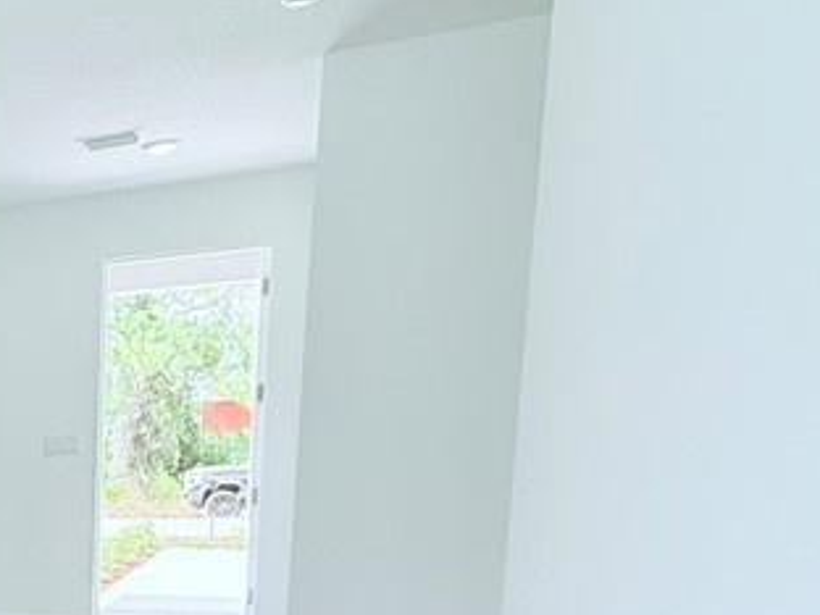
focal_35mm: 46
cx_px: -371
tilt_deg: -7.7
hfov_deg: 28.8
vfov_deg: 29.6
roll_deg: +1.9
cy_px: 604
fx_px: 1090
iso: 64
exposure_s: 1/182
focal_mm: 2.22
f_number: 2.2
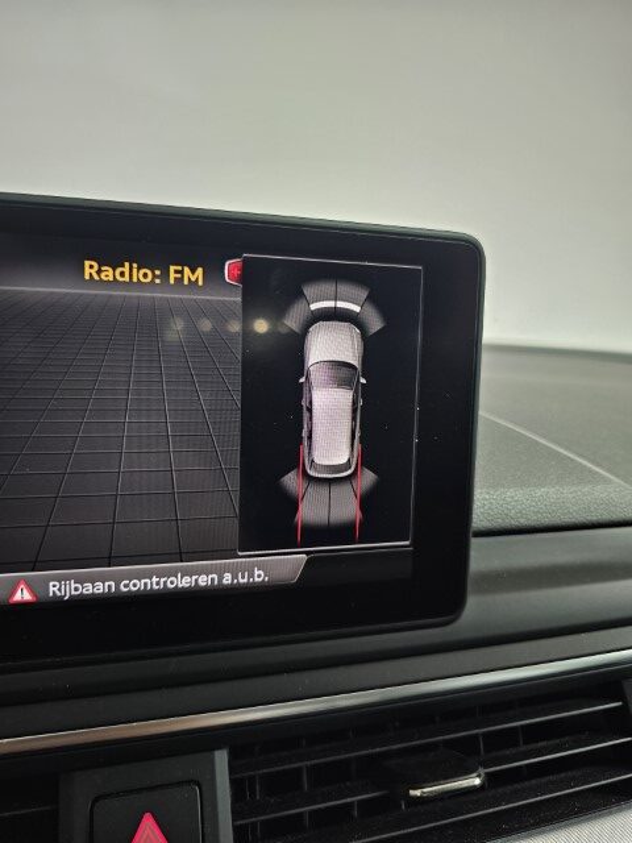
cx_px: 316
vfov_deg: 73.9
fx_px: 560
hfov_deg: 58.9
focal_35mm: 23
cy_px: 422
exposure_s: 1/50
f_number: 1.7
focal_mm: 6.3
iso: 160
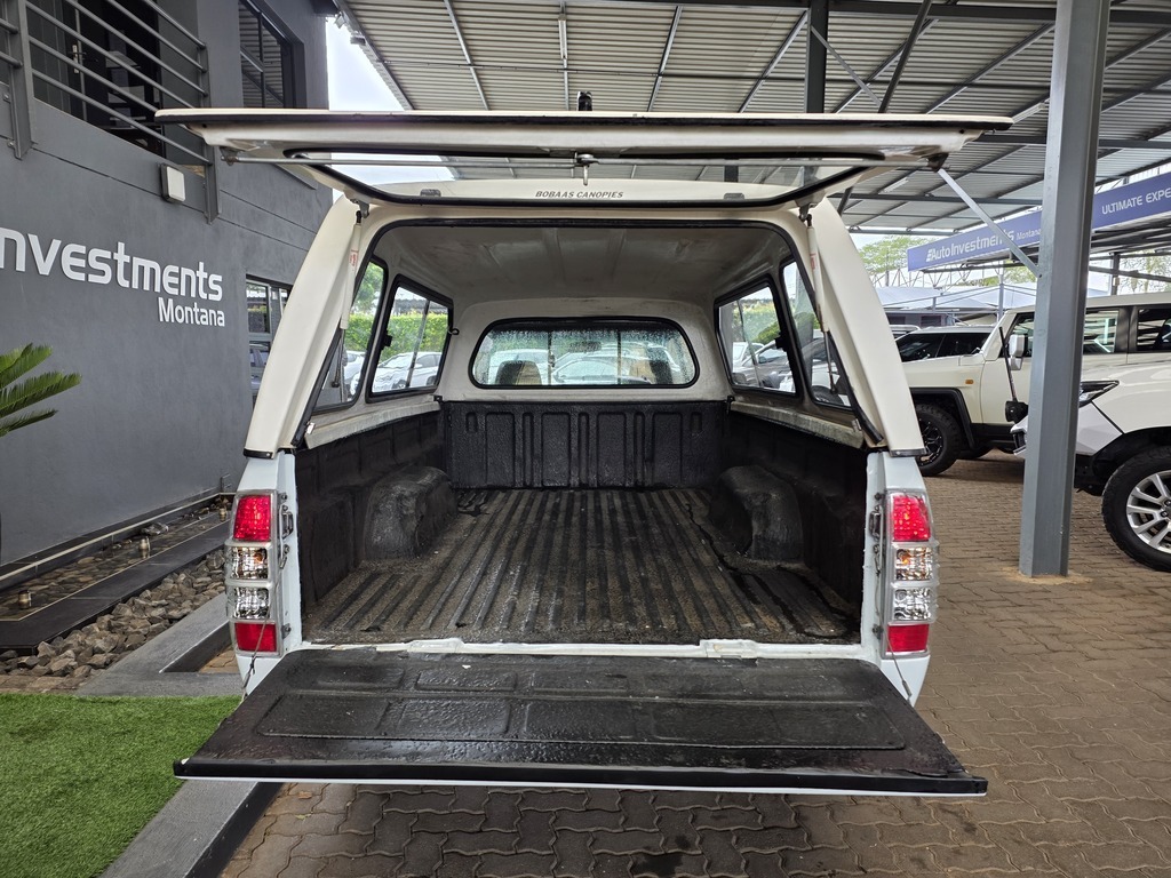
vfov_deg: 58.9
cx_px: 586
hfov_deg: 73.9
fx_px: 778
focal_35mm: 23
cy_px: 439
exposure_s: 1/180
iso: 100
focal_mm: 6.25
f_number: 1.7
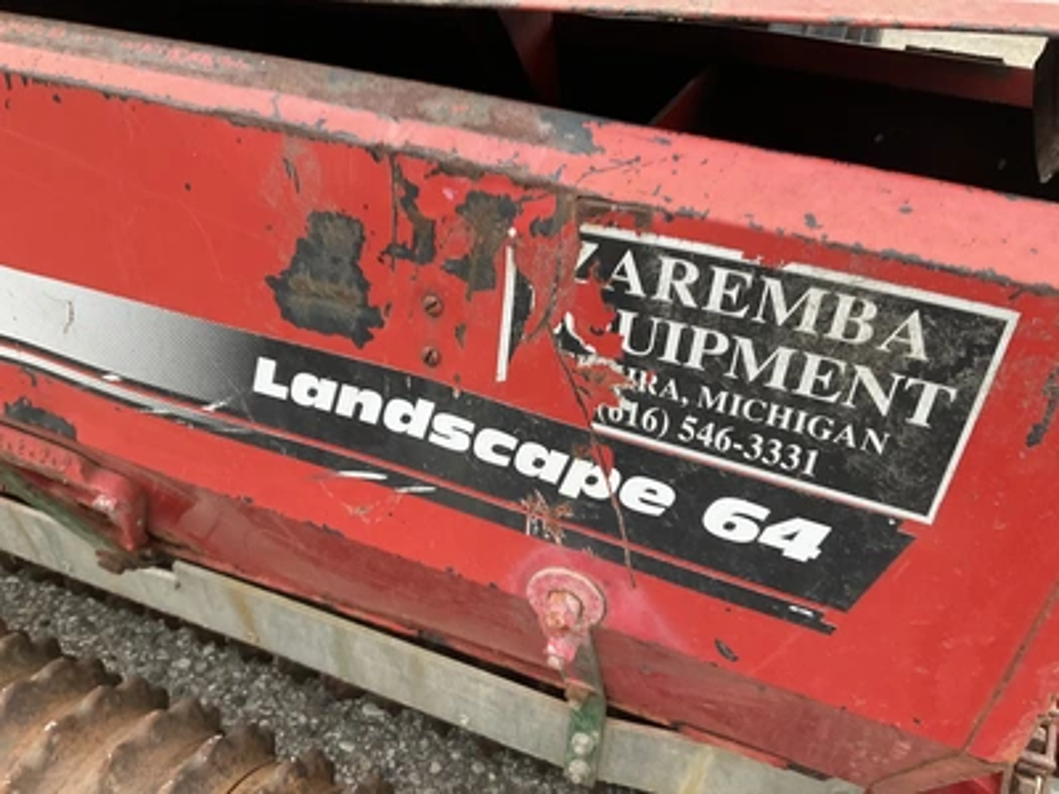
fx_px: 887
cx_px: 530
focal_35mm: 29
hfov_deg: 61.7
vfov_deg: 48.2
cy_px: 397
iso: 64
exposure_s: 1/69
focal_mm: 3
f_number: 1.8
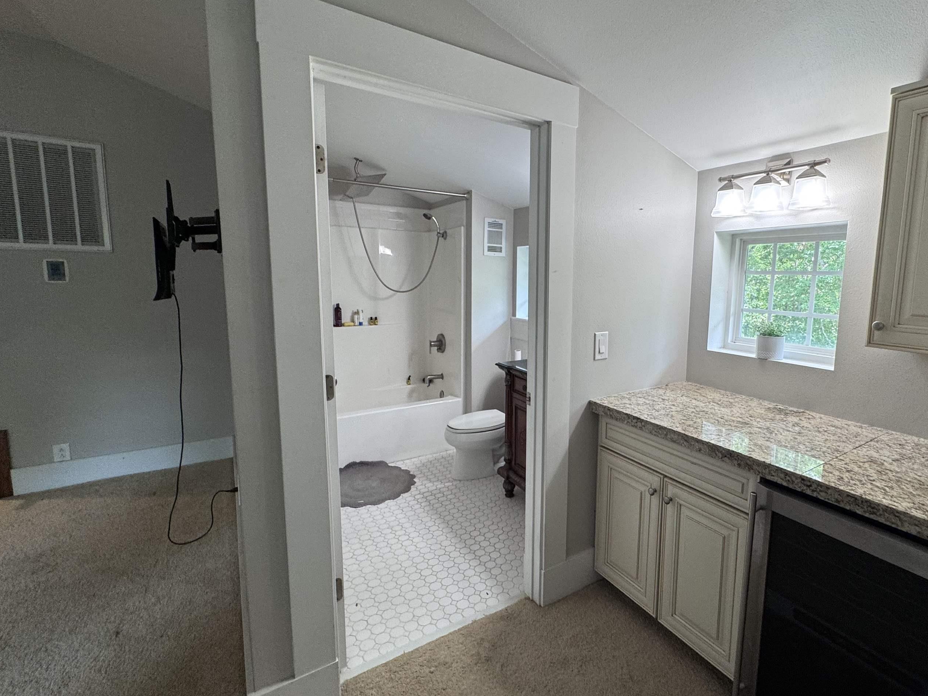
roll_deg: -1.1
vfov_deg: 74.7
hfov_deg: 90.2
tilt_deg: -8.5
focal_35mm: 17
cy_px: 333
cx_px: 543
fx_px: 456
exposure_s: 1/120
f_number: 2.2
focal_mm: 2.22
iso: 125
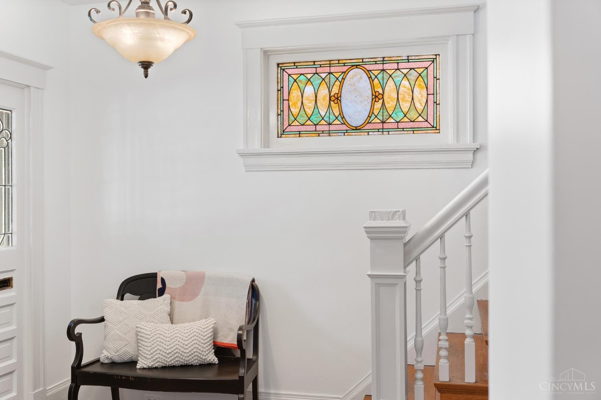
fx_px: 584
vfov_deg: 37.9
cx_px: 300
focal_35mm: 35
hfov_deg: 54.4
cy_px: 200
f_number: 4.5
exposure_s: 1/15
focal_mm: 35
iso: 400
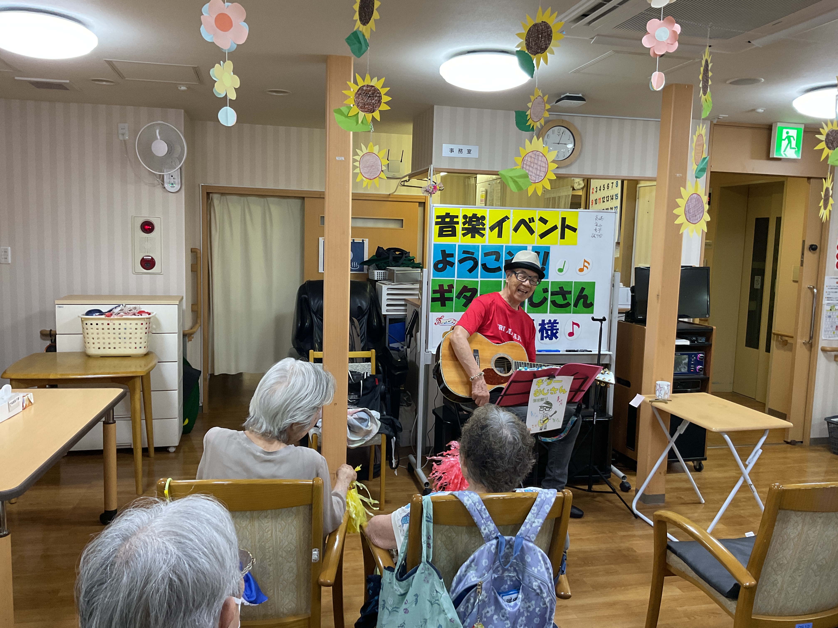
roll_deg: -1.3
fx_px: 702
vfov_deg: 48.2
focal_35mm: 29
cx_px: 419
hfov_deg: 61.7
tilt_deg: -7.6
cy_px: 314
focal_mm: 3
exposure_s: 1/60
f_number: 1.8
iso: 80
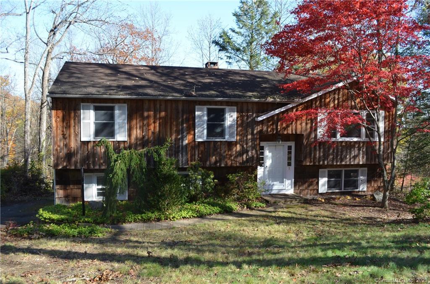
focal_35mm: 30
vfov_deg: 43.4
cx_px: 215
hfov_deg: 62.1
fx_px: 357
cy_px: 142
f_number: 7.1
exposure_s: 1/200
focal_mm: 20
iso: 200
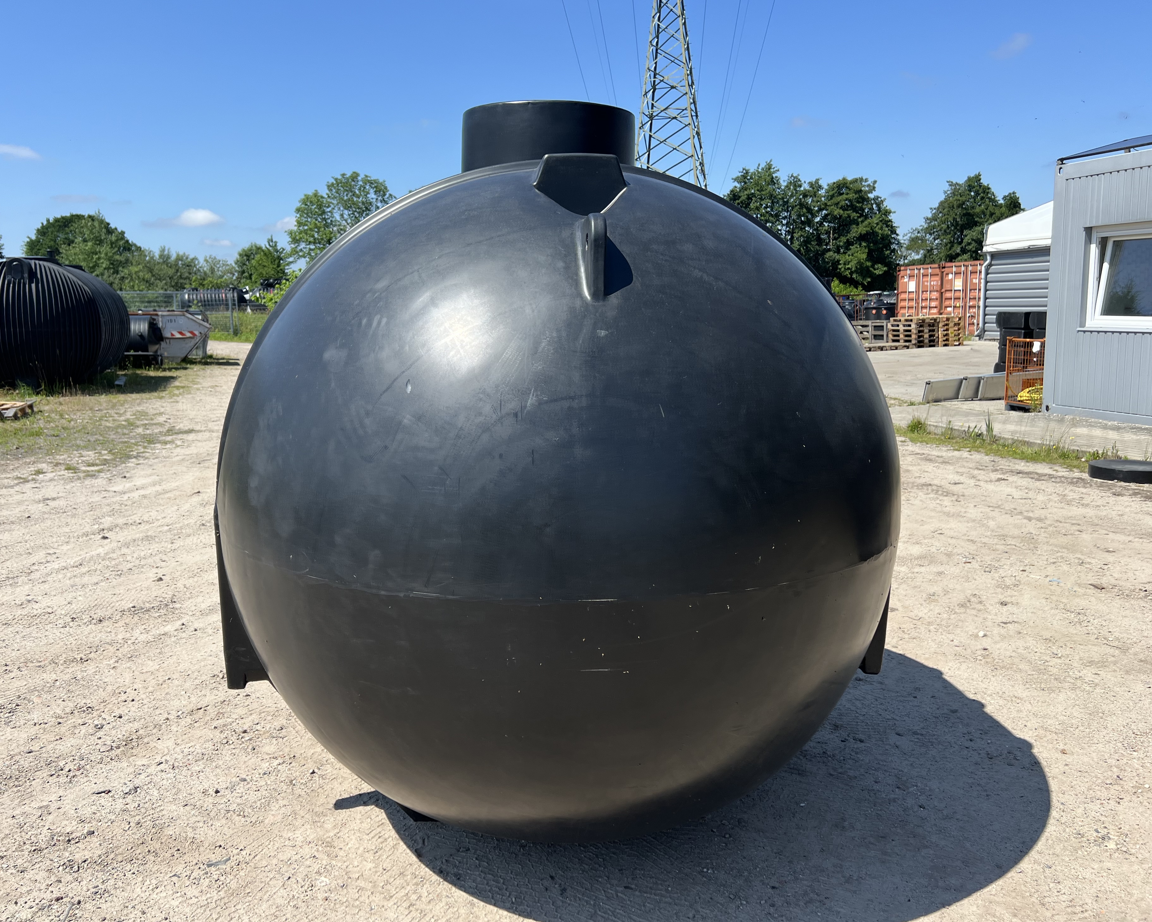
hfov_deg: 62.2
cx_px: 556
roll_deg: +1.5
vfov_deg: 51.5
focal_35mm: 28
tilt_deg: -9.5
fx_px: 955
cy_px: 451
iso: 50
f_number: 1.5
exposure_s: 1/3460
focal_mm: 5.7
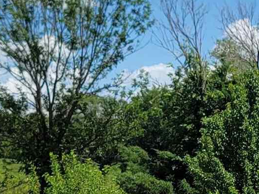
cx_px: 412
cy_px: 179
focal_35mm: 146
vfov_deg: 10.1
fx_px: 1093
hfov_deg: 12.7
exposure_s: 1/1078
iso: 20
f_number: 1.8
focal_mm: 7
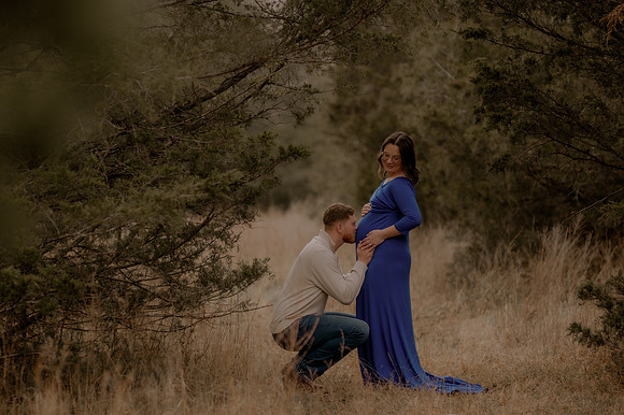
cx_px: 312
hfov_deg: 16.1
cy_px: 208
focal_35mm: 127
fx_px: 2200
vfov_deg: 10.8
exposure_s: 1/2000
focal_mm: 85
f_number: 1.4
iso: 200
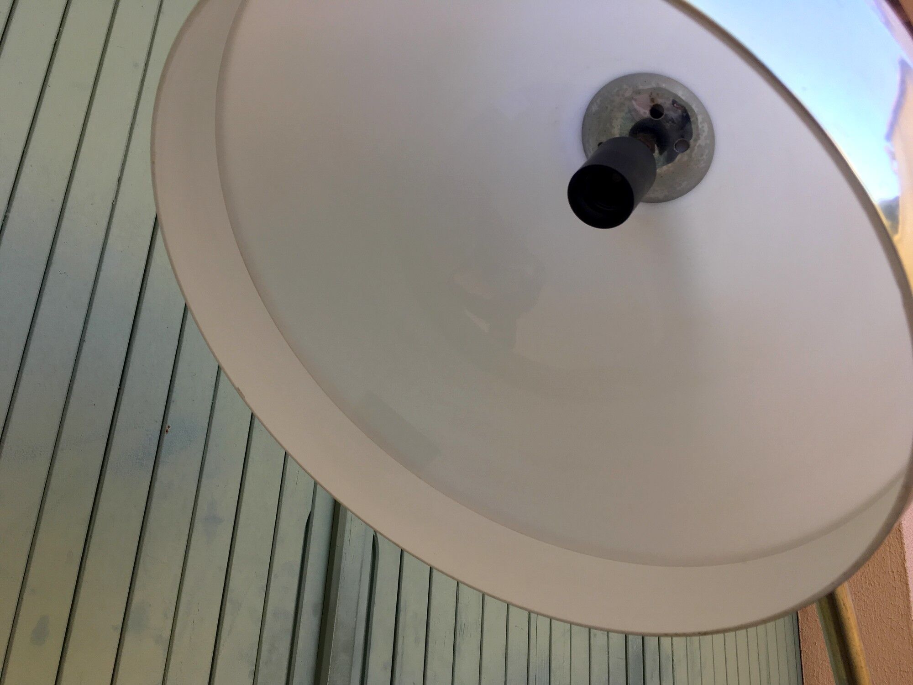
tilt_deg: +18.6
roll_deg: -4.1
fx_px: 765
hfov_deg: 61.7
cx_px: 456
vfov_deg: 48.2
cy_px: 342
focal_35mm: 29
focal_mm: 4.15
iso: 25
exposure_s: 1/100
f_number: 2.2
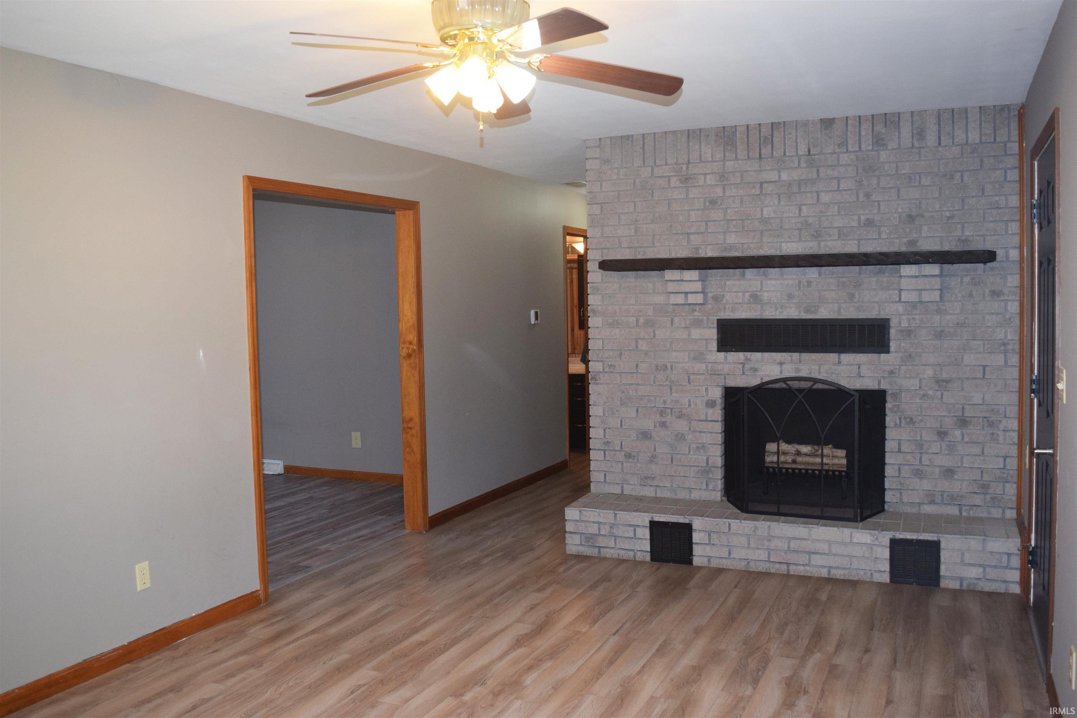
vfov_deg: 41.7
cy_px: 359
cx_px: 538
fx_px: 942
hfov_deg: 59.5
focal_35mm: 32
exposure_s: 1/100
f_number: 5
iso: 800
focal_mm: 21
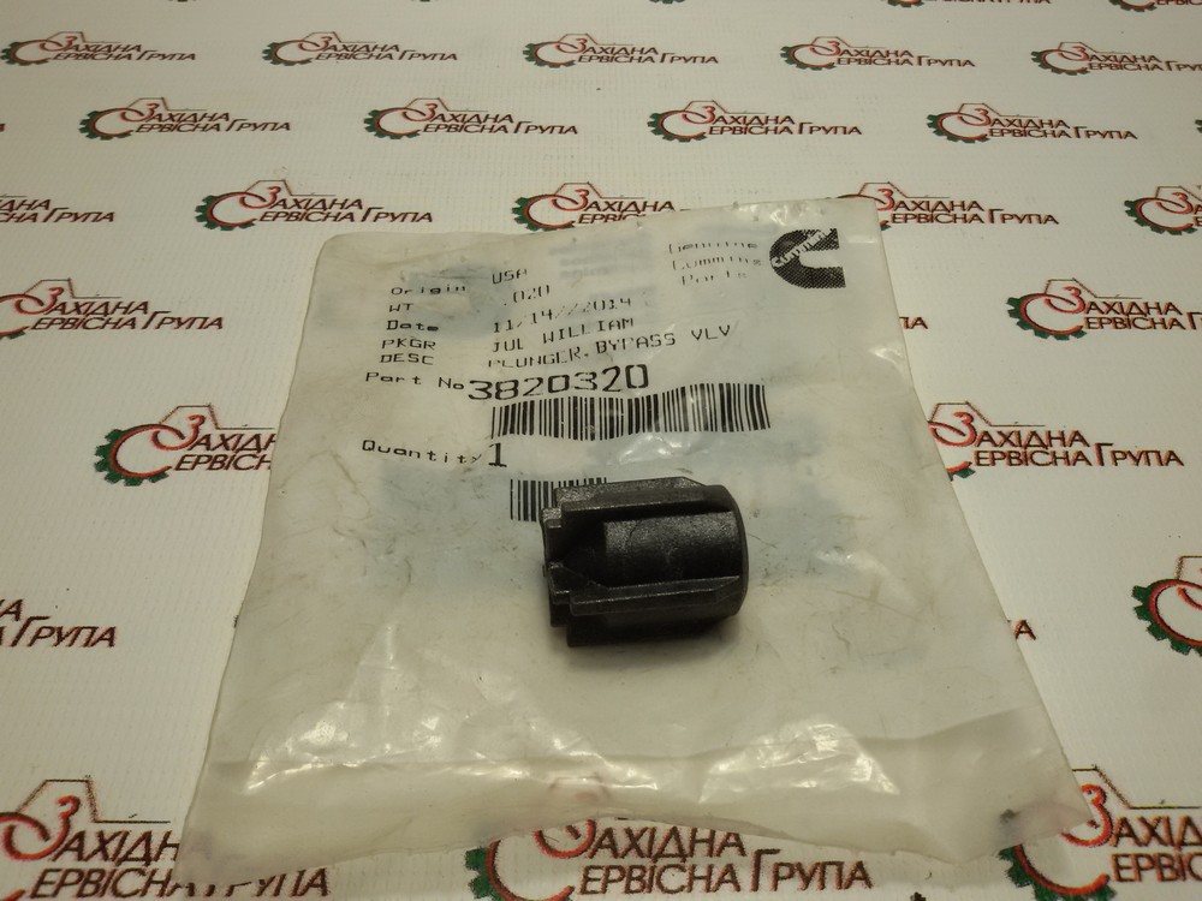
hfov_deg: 58.4
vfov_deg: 45.4
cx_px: 601
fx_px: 1076
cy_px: 450
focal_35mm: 31
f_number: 2.4
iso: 40
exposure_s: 1/100
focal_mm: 2.93
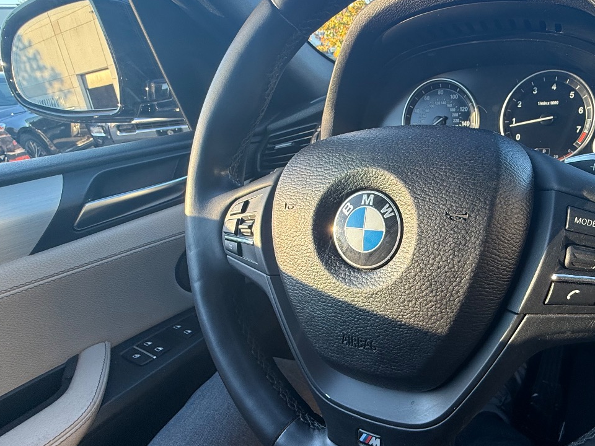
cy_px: 244
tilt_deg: -28.2
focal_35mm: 21
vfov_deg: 63.3
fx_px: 361
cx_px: 427
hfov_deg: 74.7
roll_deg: +4.0
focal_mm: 2.22
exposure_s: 1/99
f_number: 2.2
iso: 125
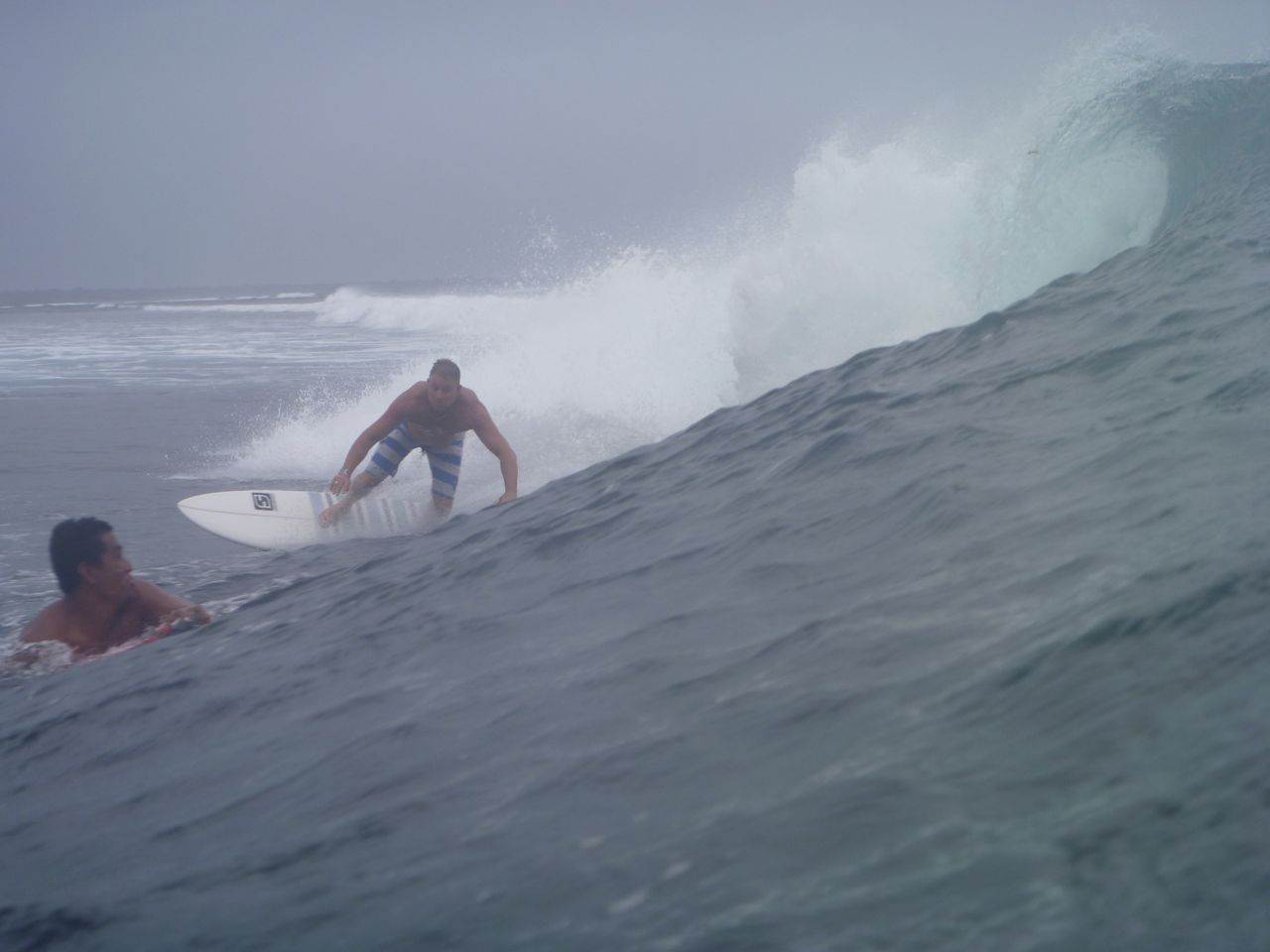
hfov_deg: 29.4
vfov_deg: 22.3
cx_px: 635
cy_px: 476
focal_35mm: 66
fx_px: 2421
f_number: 4
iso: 80
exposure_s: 1/320
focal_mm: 11.8
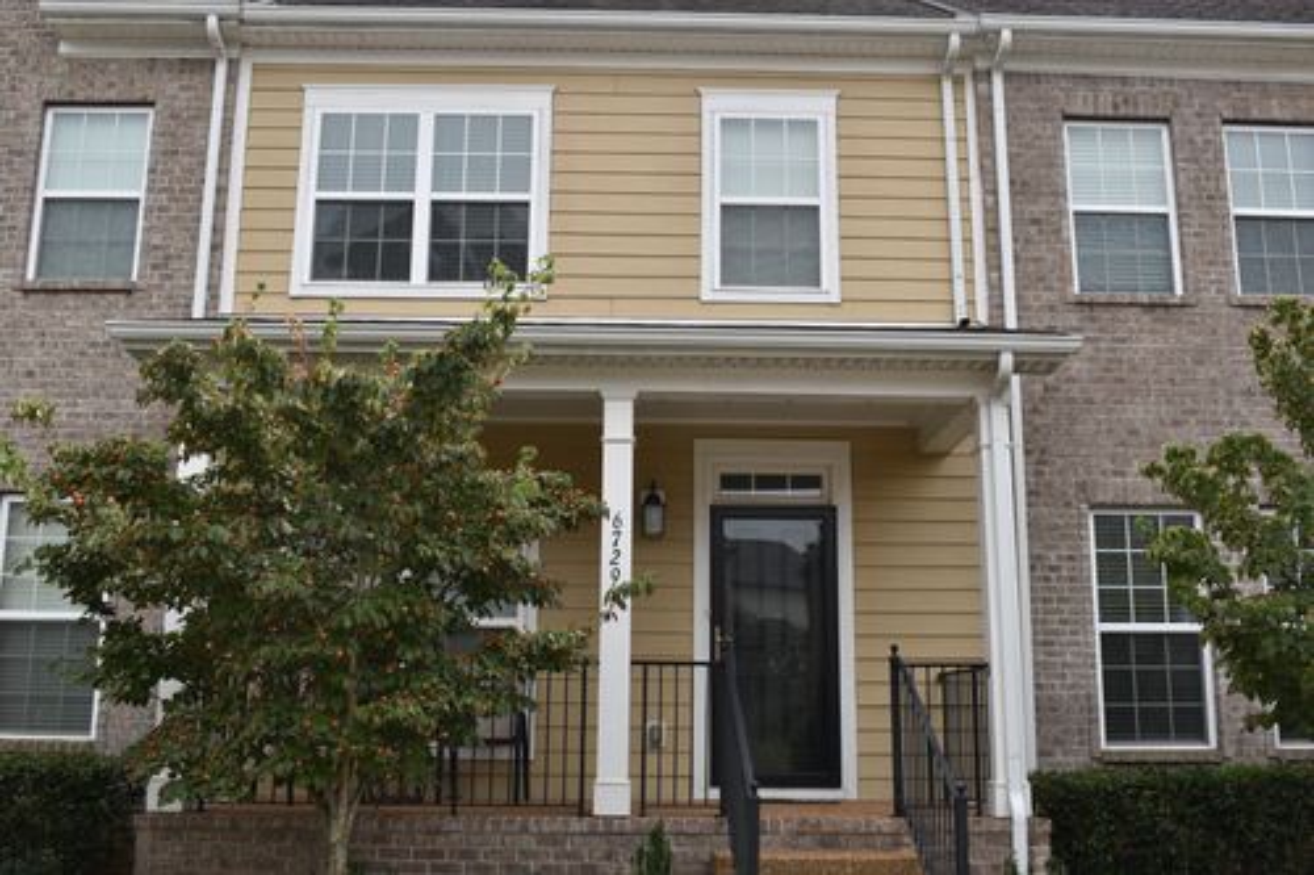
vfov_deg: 36.8
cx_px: 657
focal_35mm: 36
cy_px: 438
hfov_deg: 53.1
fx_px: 1313
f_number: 7.1
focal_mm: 24
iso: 100
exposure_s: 1/200
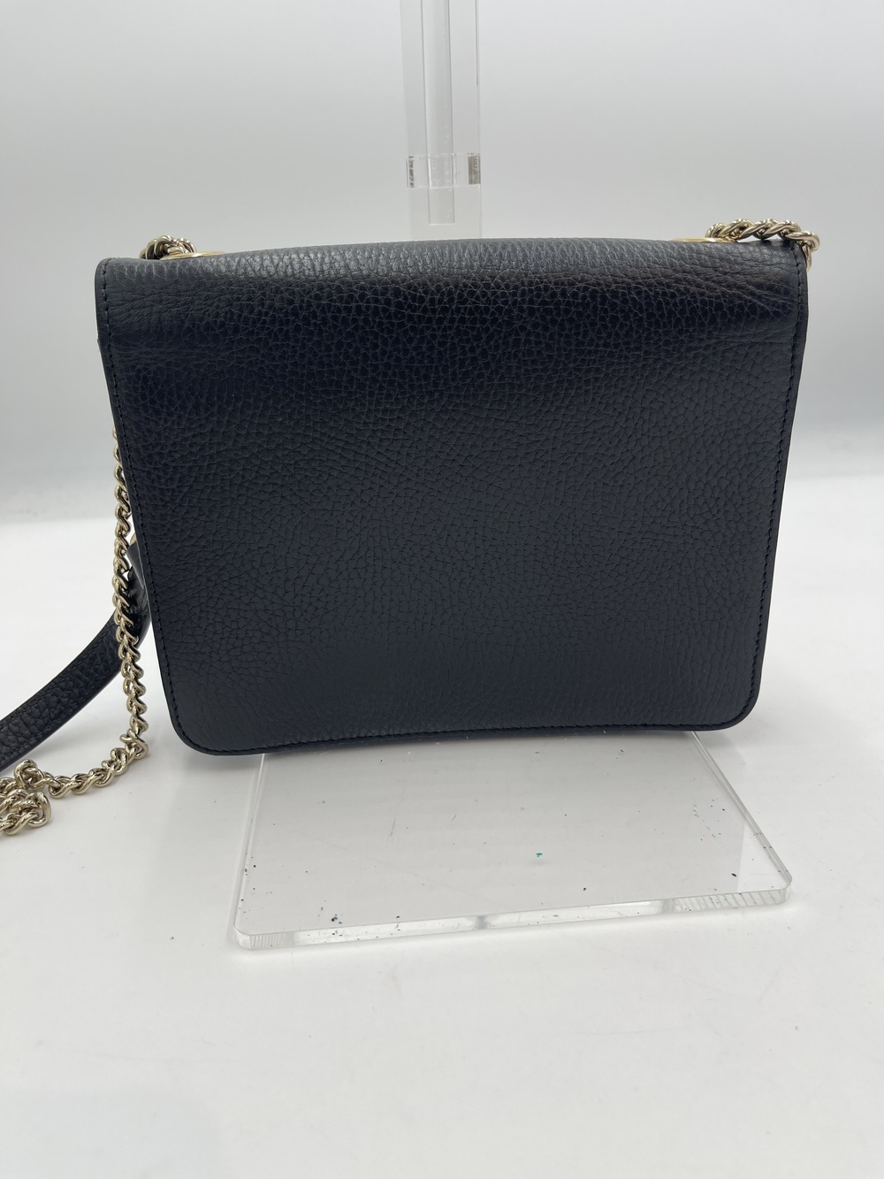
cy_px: 590
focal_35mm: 25
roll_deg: +2.7
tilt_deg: -21.5
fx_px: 851
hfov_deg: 54.9
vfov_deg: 69.4
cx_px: 442
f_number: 1.6
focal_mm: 5.1
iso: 32
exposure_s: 1/262
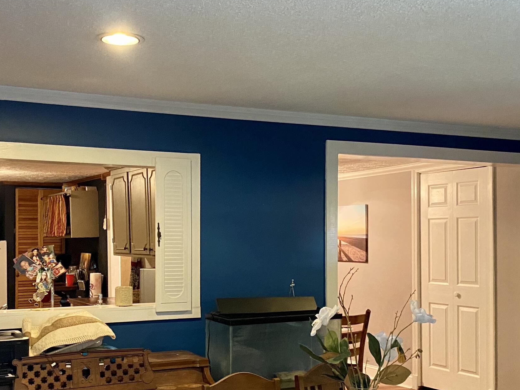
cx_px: 196
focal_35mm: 47
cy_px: 233
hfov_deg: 40.2
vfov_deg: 30.8
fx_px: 706
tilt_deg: -1.3
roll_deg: +0.2
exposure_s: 1/30
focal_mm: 4.25
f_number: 1.8
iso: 640
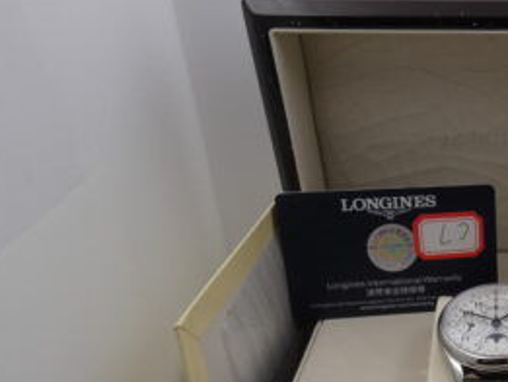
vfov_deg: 31.0
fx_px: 675
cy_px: 288
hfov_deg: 35.8
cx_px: 543
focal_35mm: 46
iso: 80
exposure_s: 1/320
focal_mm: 3.6
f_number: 2.8
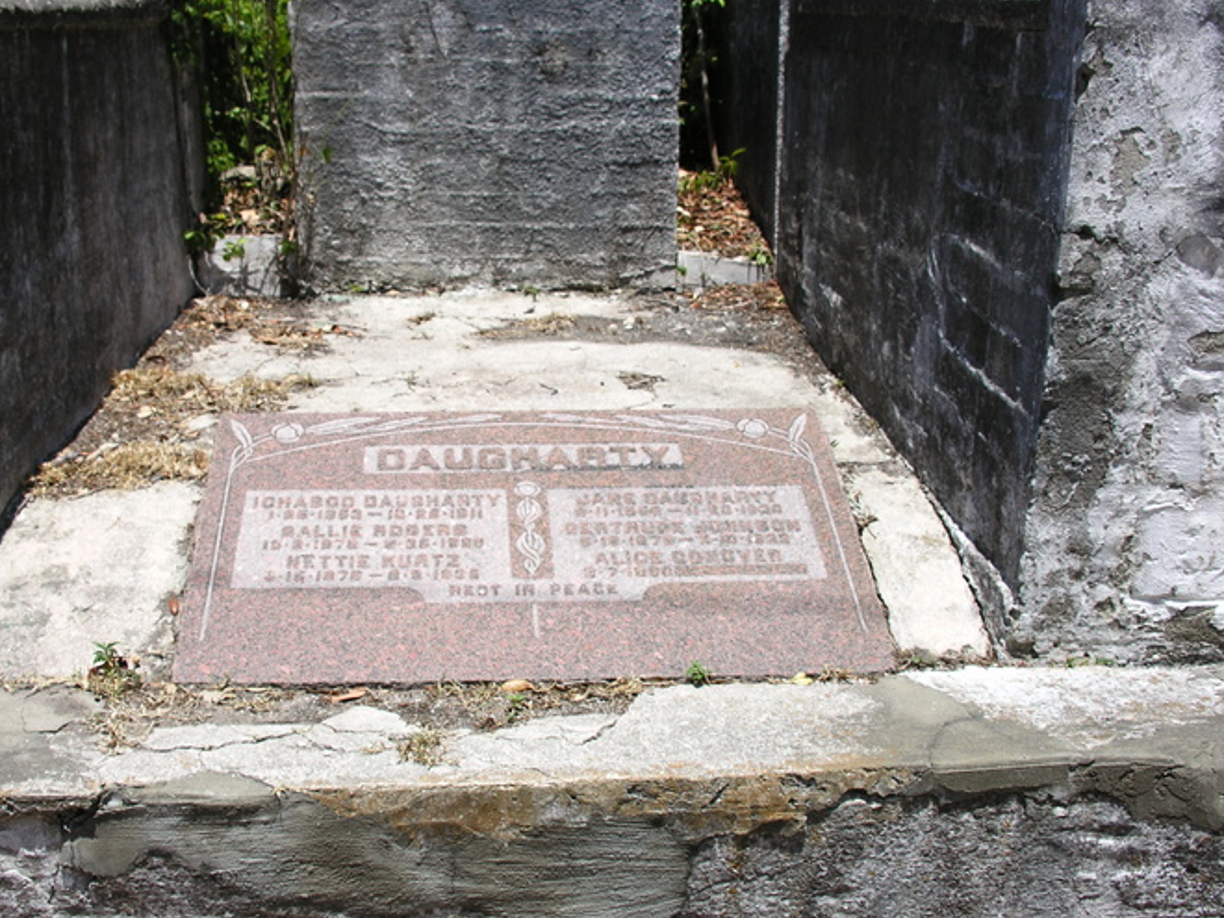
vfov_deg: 34.3
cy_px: 503
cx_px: 532
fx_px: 1485
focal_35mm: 42
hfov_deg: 44.7
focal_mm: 8.9
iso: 50
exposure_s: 1/488
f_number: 4
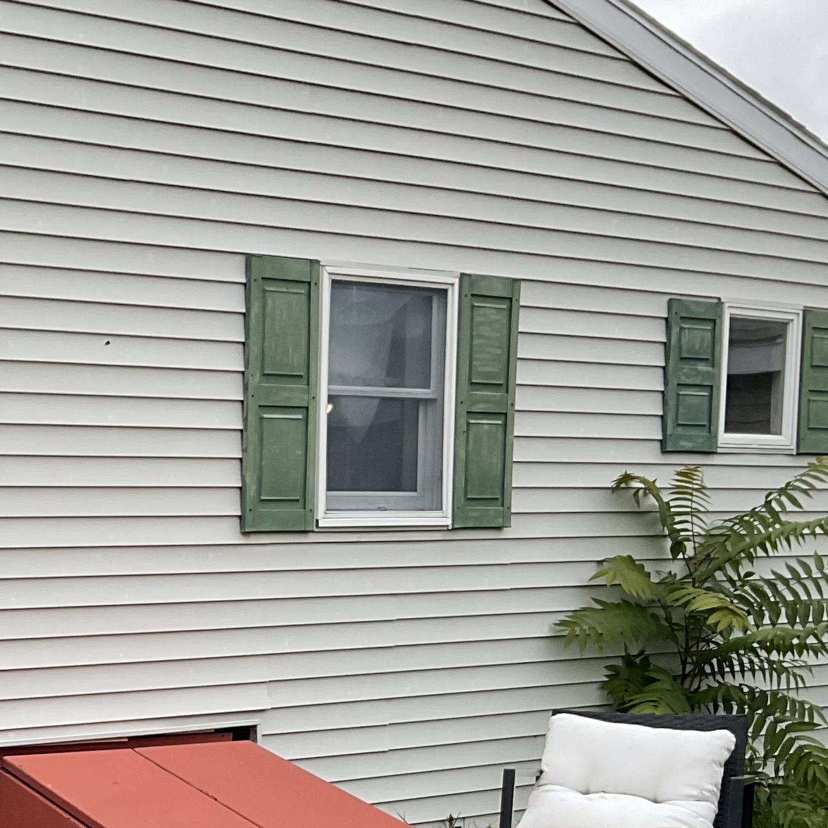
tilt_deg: -8.1
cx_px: -180
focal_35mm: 79
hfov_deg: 20.4
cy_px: 815
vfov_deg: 21.2
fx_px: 2138
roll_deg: +1.1
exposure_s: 1/691
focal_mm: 3
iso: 16
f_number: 1.8
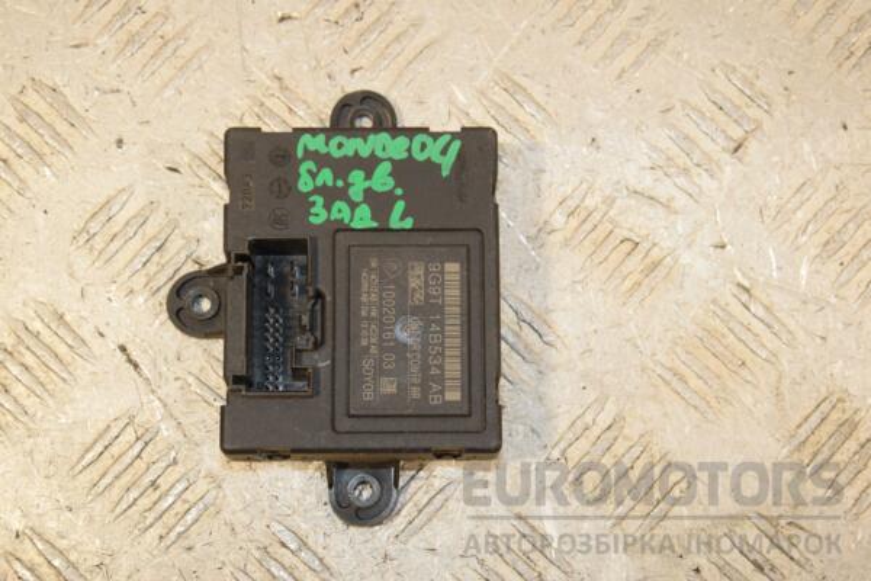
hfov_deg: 28.1
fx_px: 1742
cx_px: 436
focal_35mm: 72
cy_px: 290
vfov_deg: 18.9
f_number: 8
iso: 800
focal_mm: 48
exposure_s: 1/200
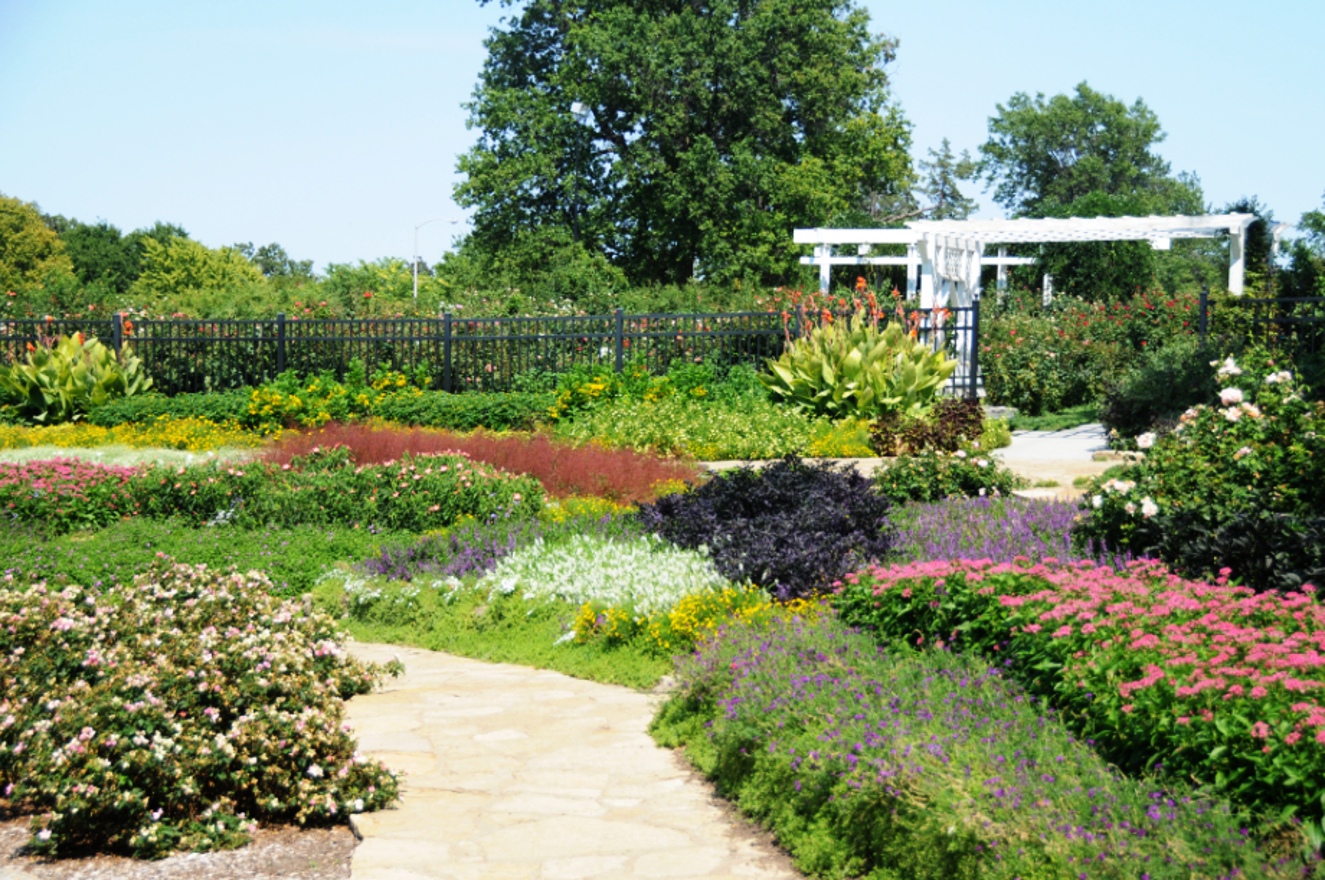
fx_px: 2757
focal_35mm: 75
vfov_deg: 18.1
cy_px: 452
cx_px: 713
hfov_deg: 27.0
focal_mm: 46
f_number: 4.8
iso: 250
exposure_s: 1/1000
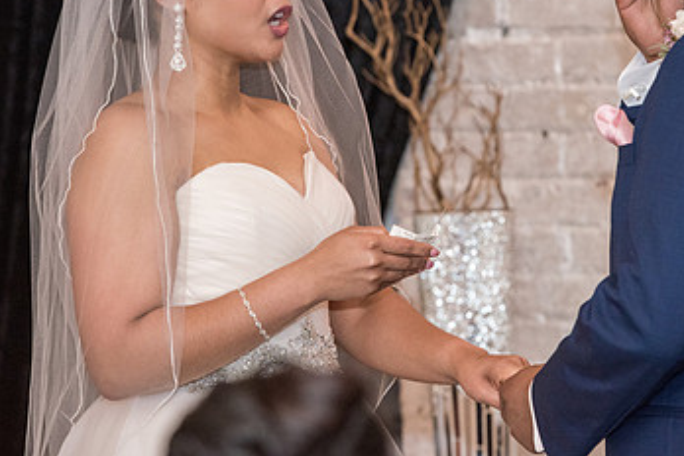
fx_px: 5700
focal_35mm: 300
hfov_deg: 6.9
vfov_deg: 4.6
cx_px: 444
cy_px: 131
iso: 2000
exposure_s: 1/250
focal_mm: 180
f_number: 4
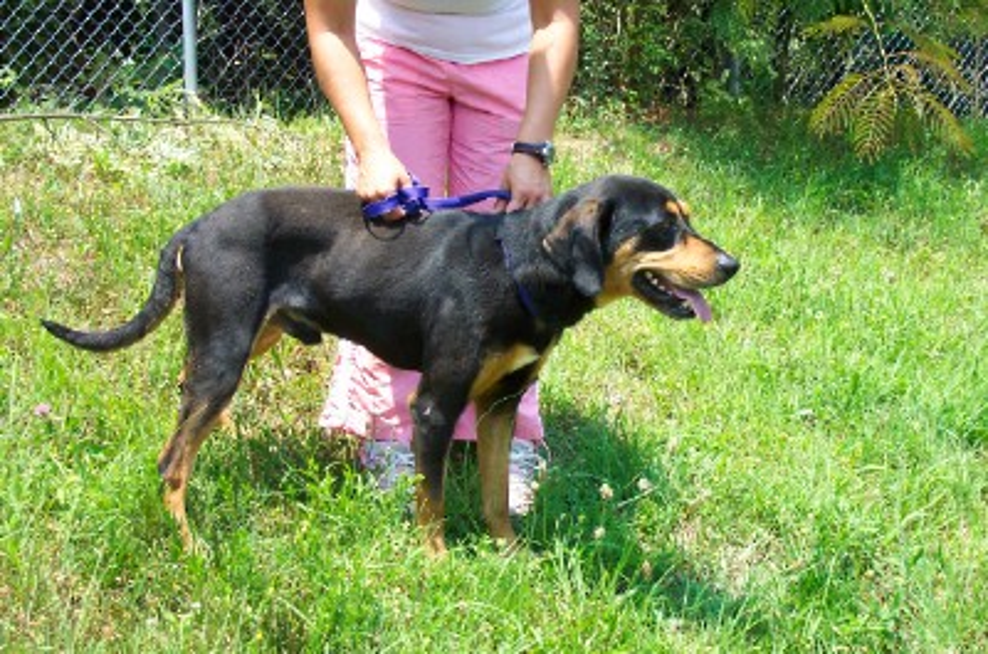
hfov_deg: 42.0
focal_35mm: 47
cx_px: 494
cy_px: 327
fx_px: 1287
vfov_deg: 28.5
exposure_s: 1/500
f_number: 3.1
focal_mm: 9.8
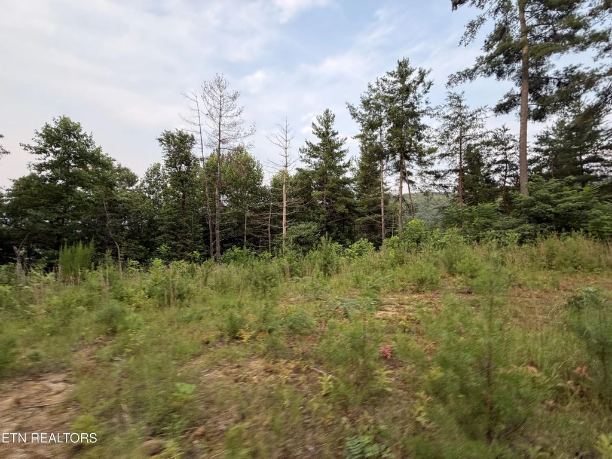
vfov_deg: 85.7
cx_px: 306
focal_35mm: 14
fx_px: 248
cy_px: 230
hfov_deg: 102.1
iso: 80
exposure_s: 1/121
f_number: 2.2
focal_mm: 2.22
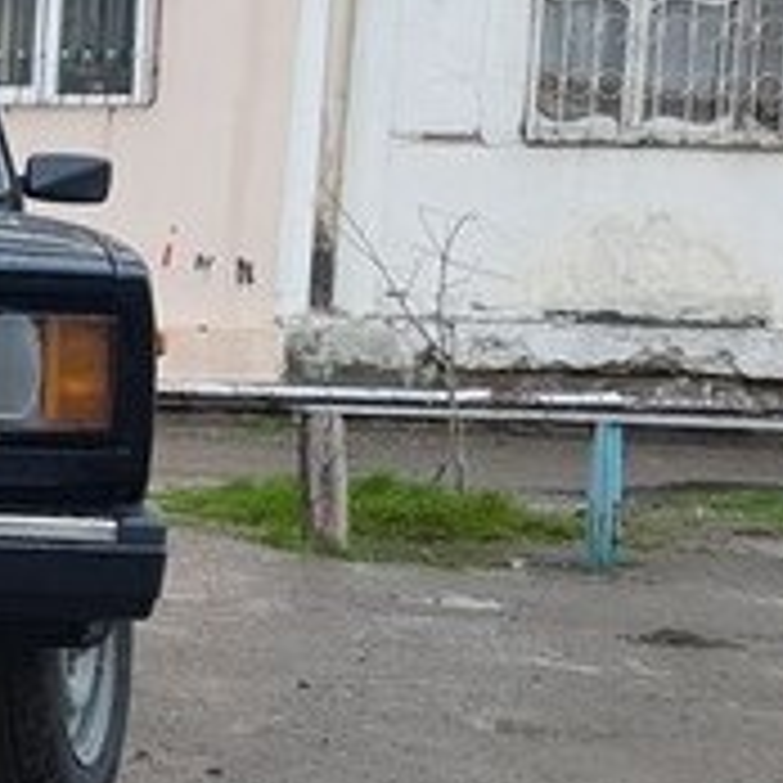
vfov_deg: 19.9
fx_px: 2226
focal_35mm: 87
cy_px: 380
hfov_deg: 17.1
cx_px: -544
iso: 50
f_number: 1.7
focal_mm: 4.2
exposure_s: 1/108
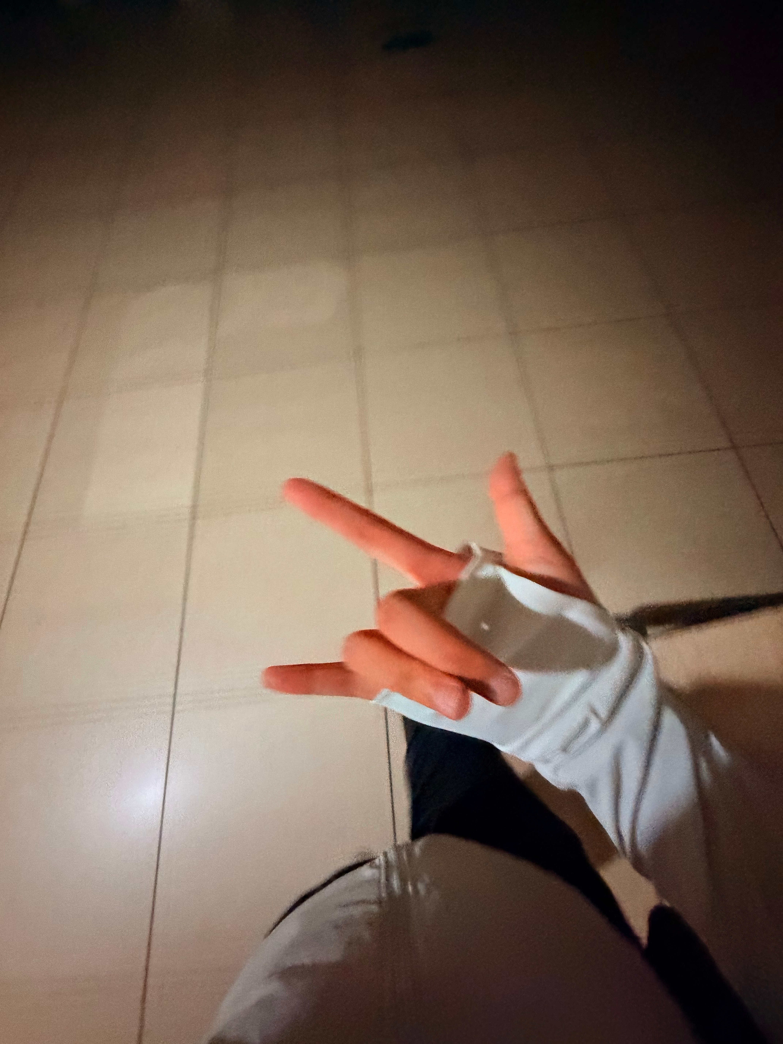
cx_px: 392
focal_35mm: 14
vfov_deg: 102.1
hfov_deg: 85.7
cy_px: 522
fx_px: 422
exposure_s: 1/33
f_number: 2.2
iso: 1250
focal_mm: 2.22
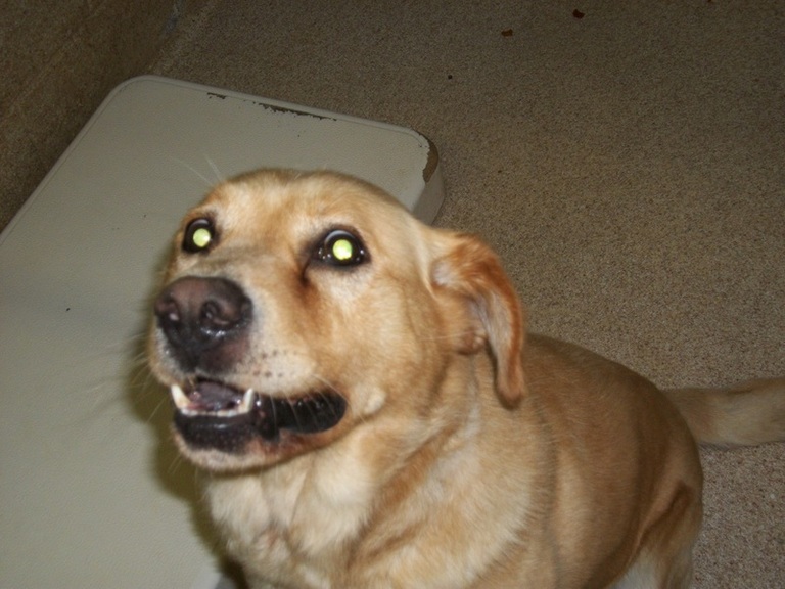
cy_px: 294
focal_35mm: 50
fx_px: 1134
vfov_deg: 29.1
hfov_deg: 38.2
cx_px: 392
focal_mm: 8.8
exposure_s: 1/80
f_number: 3.6
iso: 160
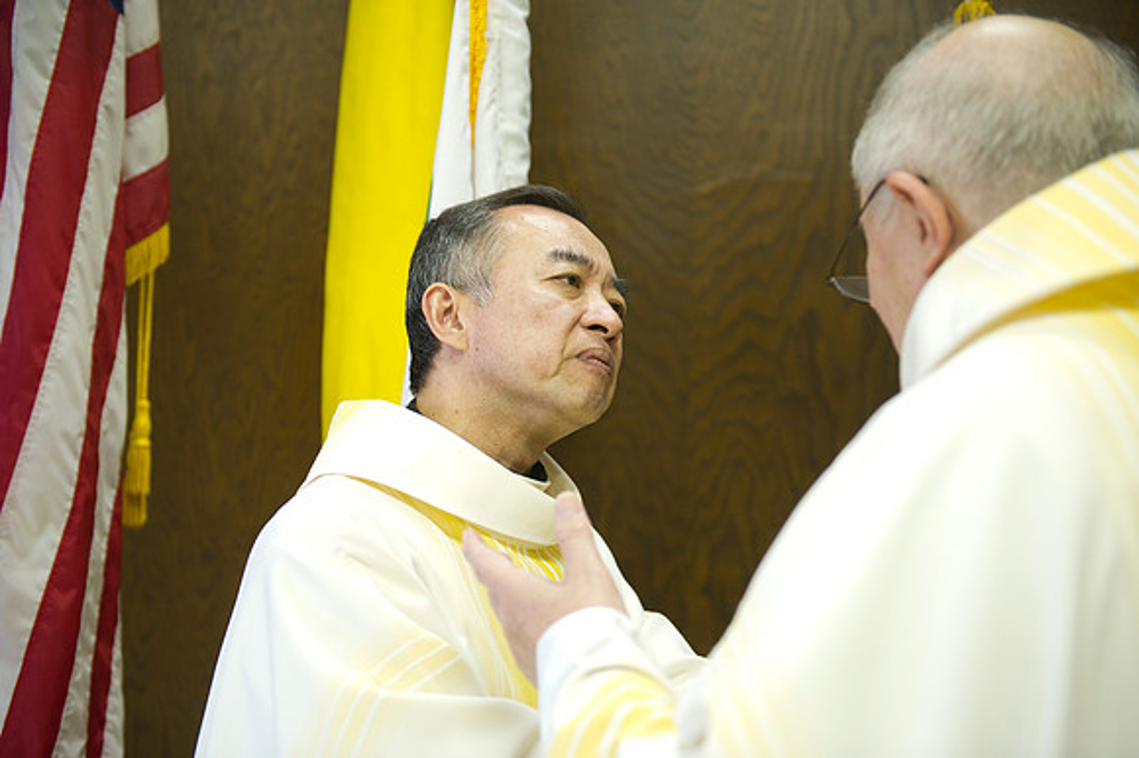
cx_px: 570
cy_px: 379
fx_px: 1581
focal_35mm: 50
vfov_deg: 27.0
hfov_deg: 39.6
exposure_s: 1/100
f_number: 2.8
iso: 2000
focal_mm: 50
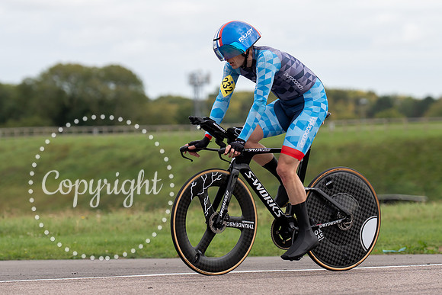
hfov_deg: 8.0
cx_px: 273
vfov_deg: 5.3
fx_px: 3179
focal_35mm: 259
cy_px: 141
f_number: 3.5
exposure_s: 1/1000
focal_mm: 147
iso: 125
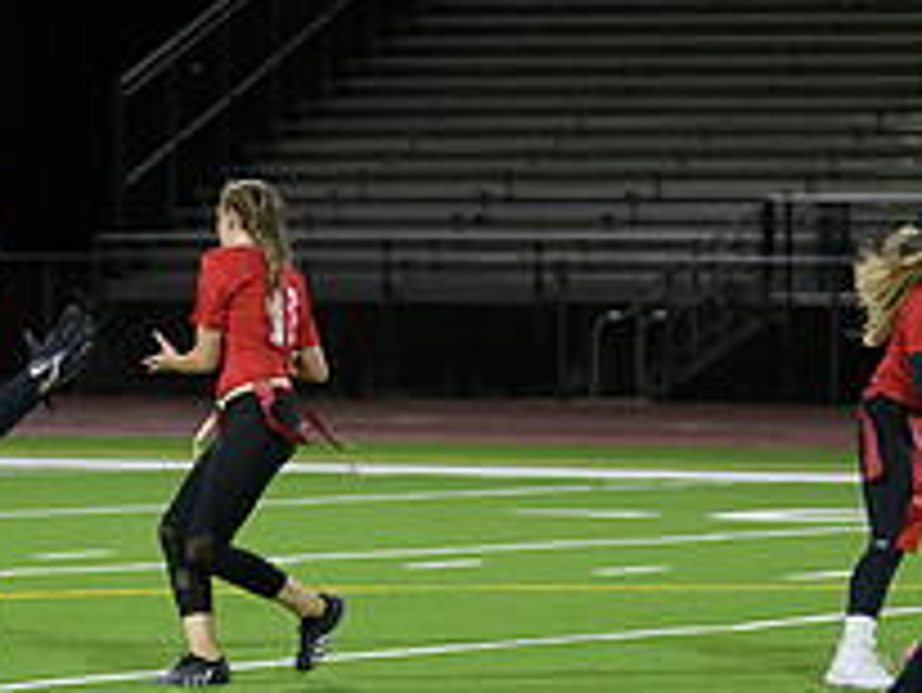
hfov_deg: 6.6
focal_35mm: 299
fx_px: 7969
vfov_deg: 5.0
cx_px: 238
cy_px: 533
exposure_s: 1/640
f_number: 2.8
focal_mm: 110
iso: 2800
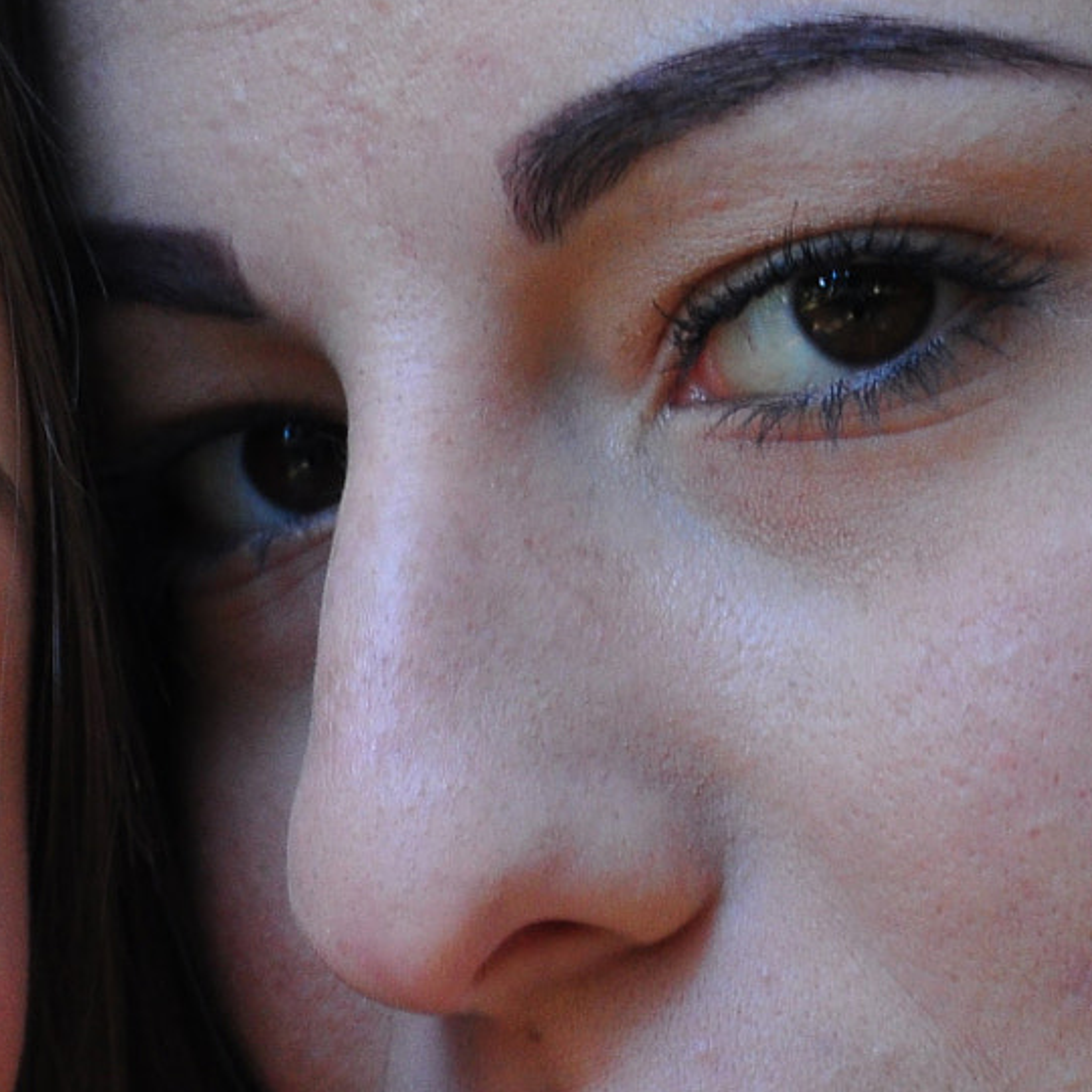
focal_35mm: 411
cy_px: 657
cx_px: -156
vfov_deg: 4.3
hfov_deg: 4.3
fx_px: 14655
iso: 450
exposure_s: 1/30
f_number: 5.6
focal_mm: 85
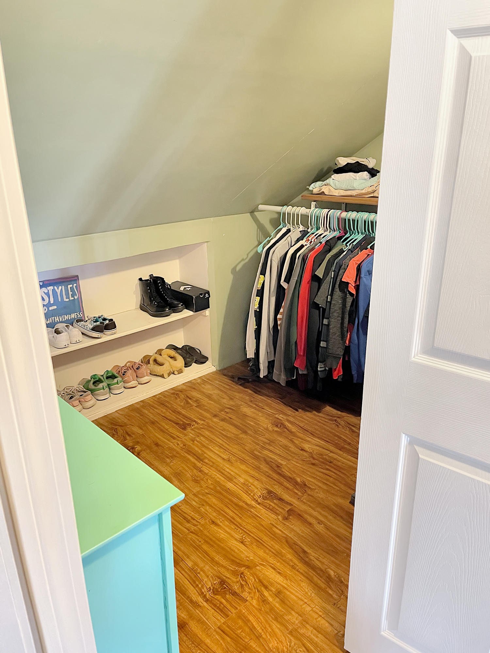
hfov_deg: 53.1
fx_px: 491
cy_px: 326
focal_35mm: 26
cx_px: 245
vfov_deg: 67.3
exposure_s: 1/60
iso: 500
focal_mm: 5.1
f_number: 1.6
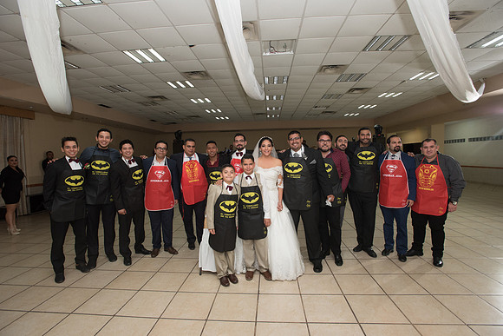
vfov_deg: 70.5
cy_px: 168
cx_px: 252
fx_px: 238
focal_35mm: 17
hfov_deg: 93.3
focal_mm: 17
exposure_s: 1/100
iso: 1600
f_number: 4
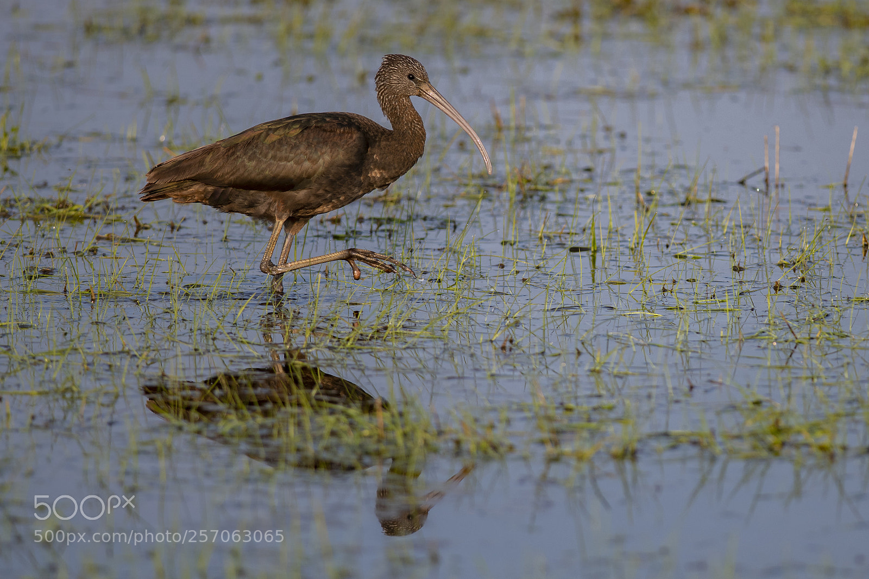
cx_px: 434
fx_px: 7240
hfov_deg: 6.9
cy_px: 290
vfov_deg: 4.6
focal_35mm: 300
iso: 100
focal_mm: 300
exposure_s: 1/640
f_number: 4.5
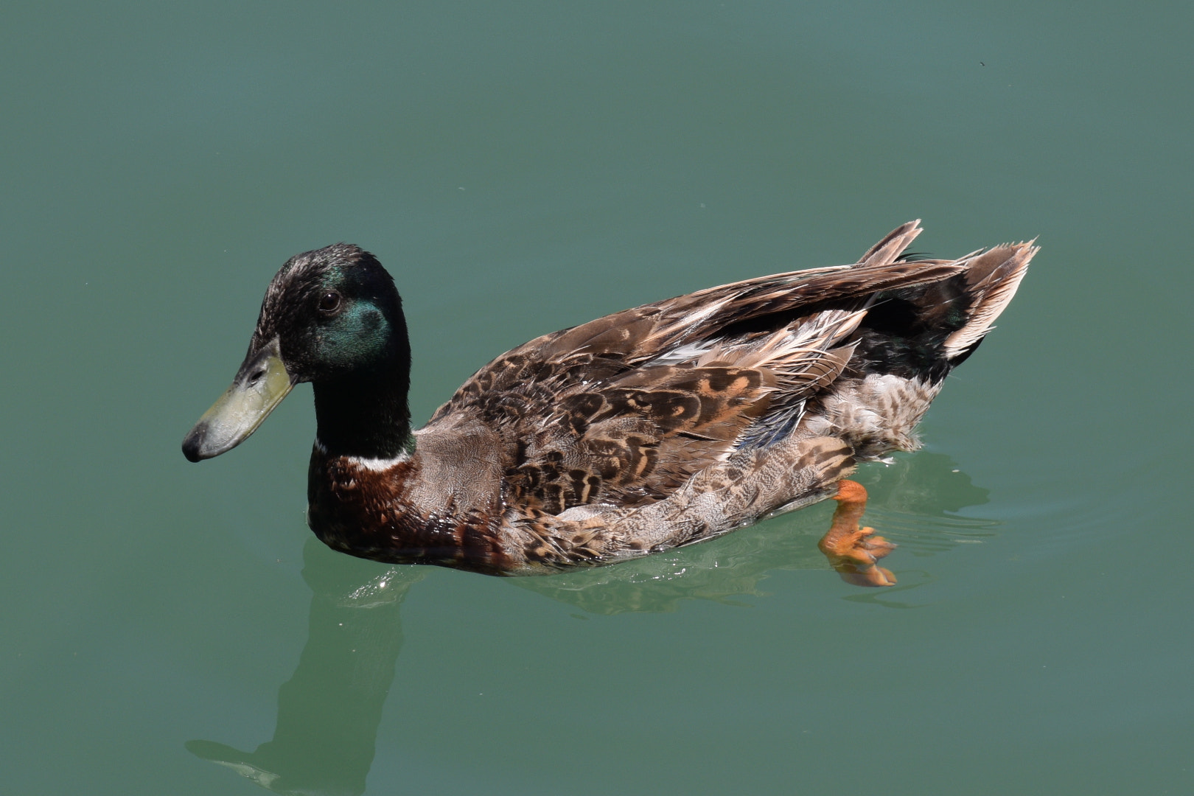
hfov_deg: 12.2
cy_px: 398
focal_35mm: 168
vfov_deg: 8.2
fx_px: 5572
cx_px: 597
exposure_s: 1/160
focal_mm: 112
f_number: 11
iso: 100
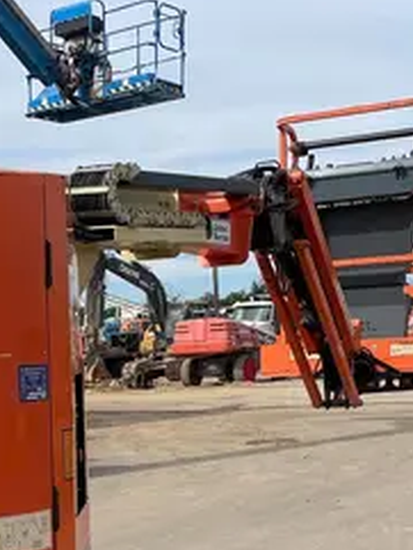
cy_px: 574
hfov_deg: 18.3
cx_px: 27
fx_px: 1256
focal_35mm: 79
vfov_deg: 23.5
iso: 32
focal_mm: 4.2
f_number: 1.6
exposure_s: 1/3509
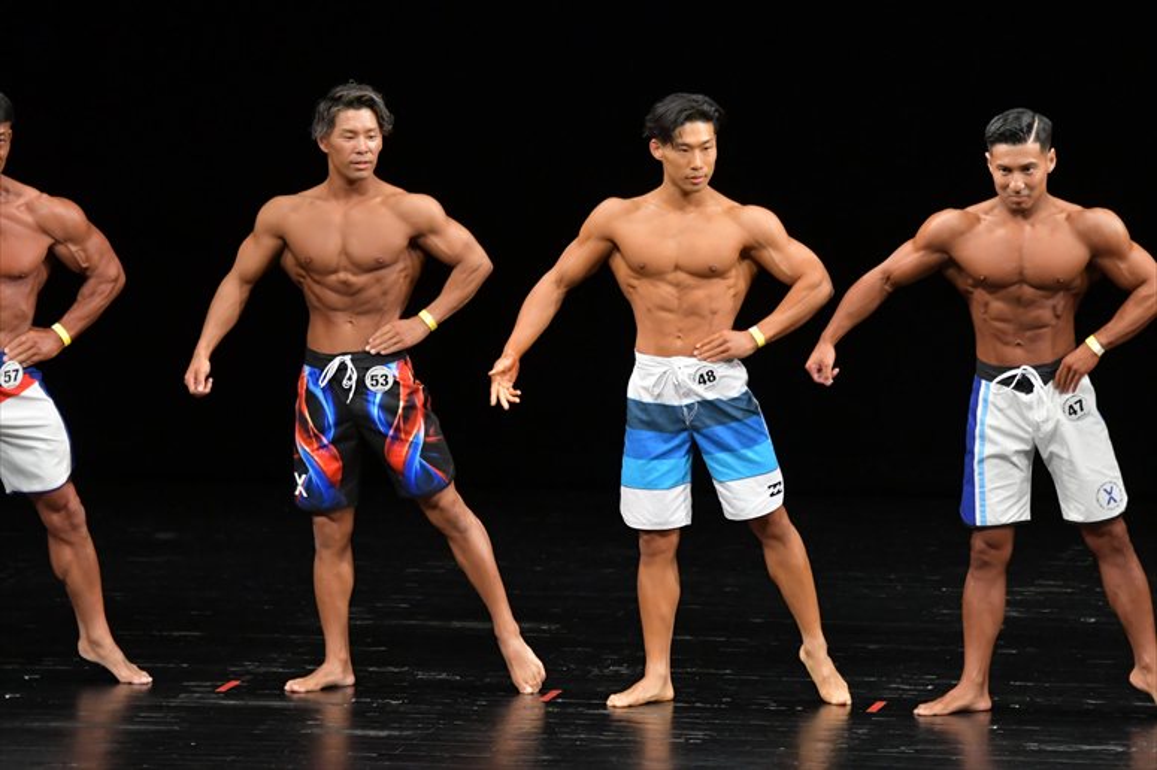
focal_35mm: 270
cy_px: 385
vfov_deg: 5.1
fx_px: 8673
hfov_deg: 7.6
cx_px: 578
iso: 3200
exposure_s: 1/400
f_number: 5.6
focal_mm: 180
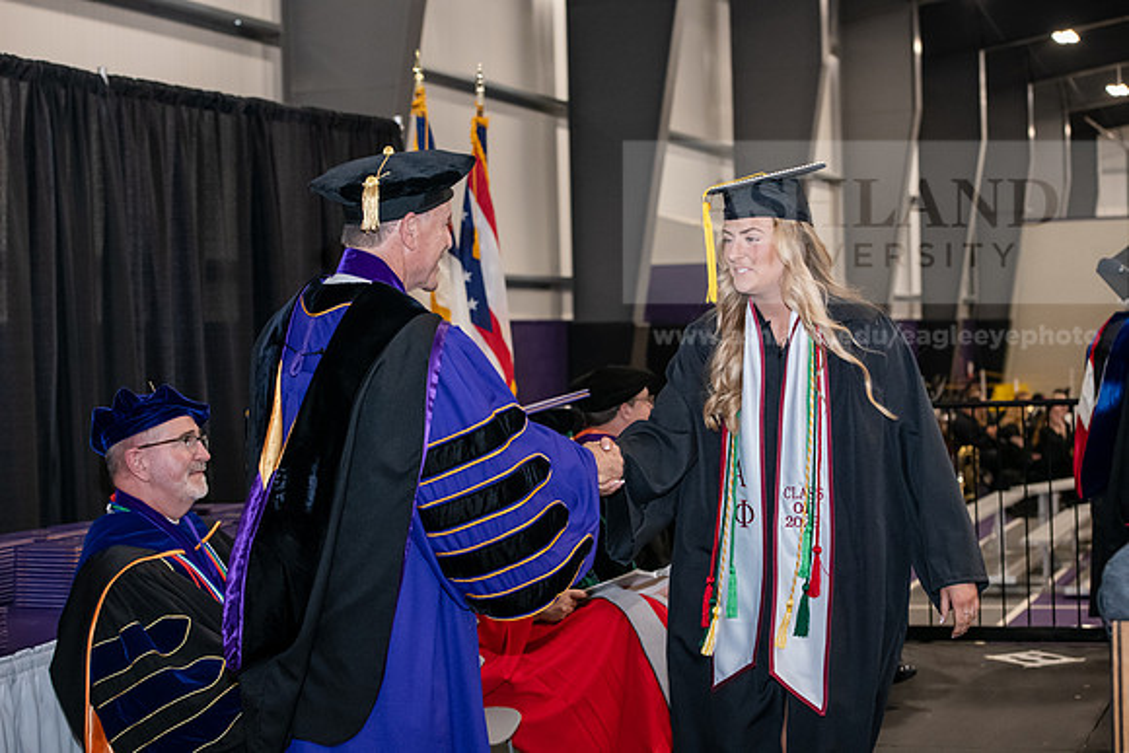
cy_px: 376
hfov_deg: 28.8
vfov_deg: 19.5
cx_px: 564
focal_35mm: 70
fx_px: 2196
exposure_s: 1/200
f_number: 5
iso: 2500
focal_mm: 70
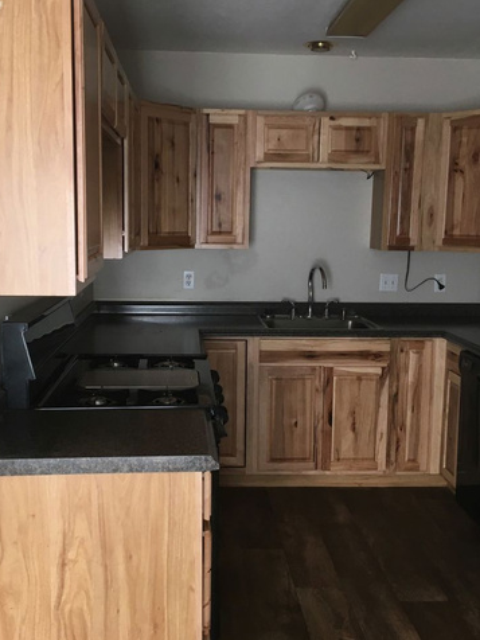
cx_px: 227
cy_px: 321
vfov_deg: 47.9
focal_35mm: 39
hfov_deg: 36.8
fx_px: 721
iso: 25
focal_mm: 4.15
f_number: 2.2
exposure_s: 1/30
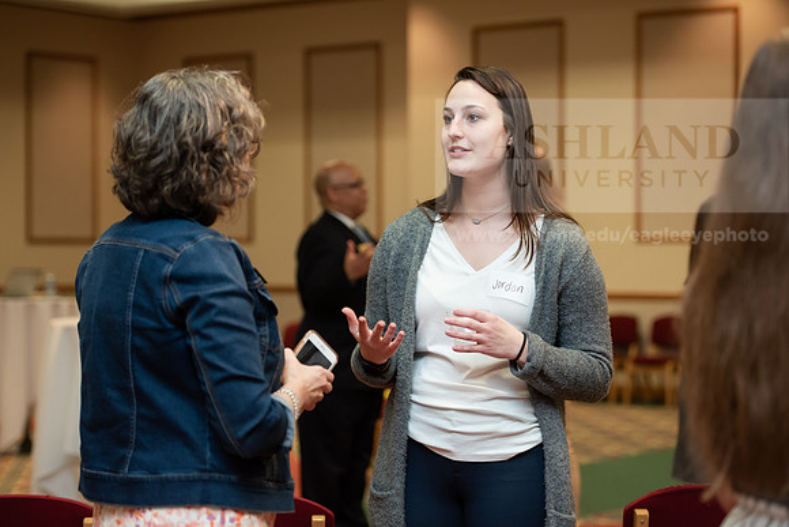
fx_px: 1885
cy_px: 264
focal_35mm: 86
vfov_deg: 15.9
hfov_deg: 23.6
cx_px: 394
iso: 1250
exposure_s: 1/200
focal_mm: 86
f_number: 3.5
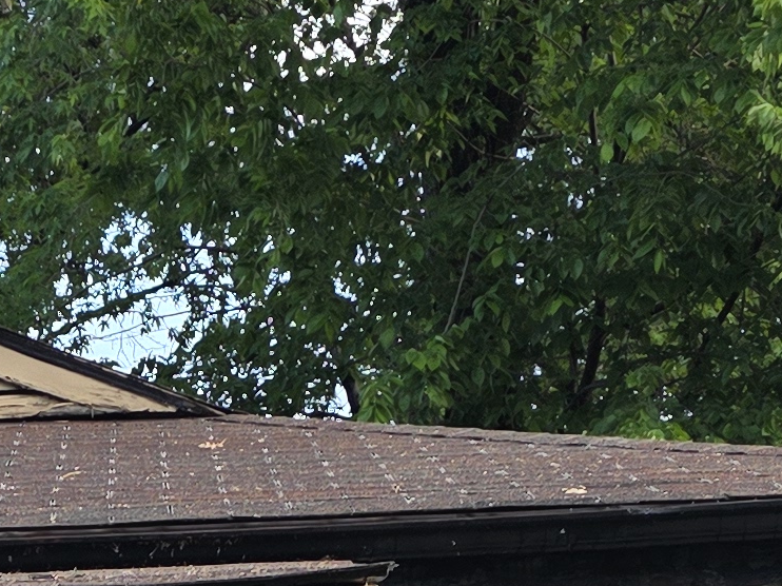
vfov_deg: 10.4
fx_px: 2800
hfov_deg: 15.3
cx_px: -174
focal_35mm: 124
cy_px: 1367
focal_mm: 6.3
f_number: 1.7
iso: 32
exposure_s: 1/180
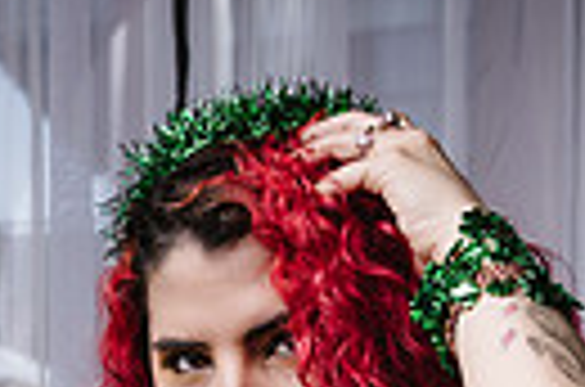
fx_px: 2124
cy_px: 637
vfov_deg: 10.0
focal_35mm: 131
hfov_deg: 14.4
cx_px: -352
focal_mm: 27
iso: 64
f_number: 4.5
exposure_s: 1/160
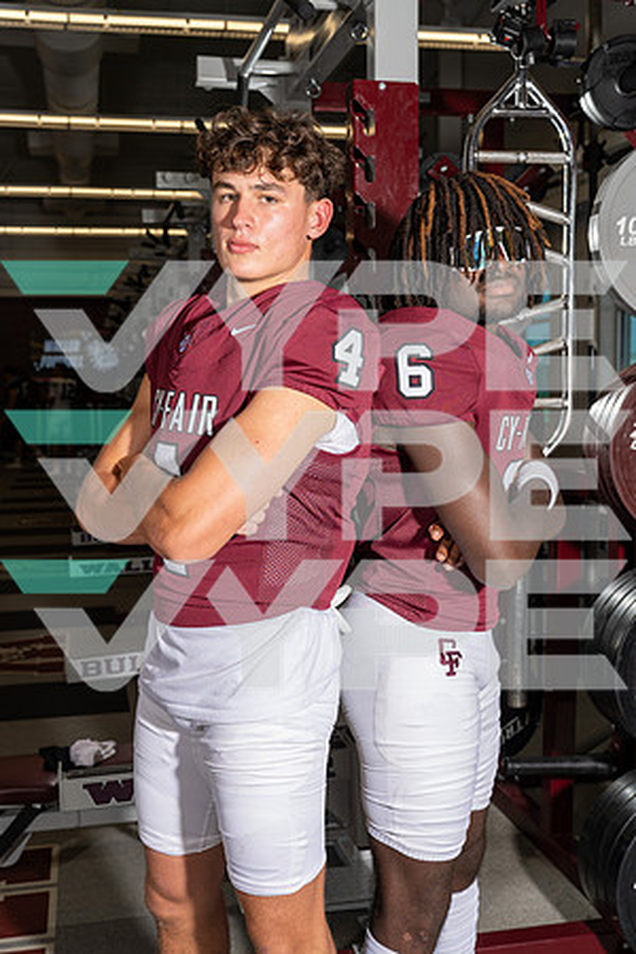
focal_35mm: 40
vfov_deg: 48.5
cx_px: 318
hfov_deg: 33.4
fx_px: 1060
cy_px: 477
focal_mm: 40
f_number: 5.6
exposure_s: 1/250
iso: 200
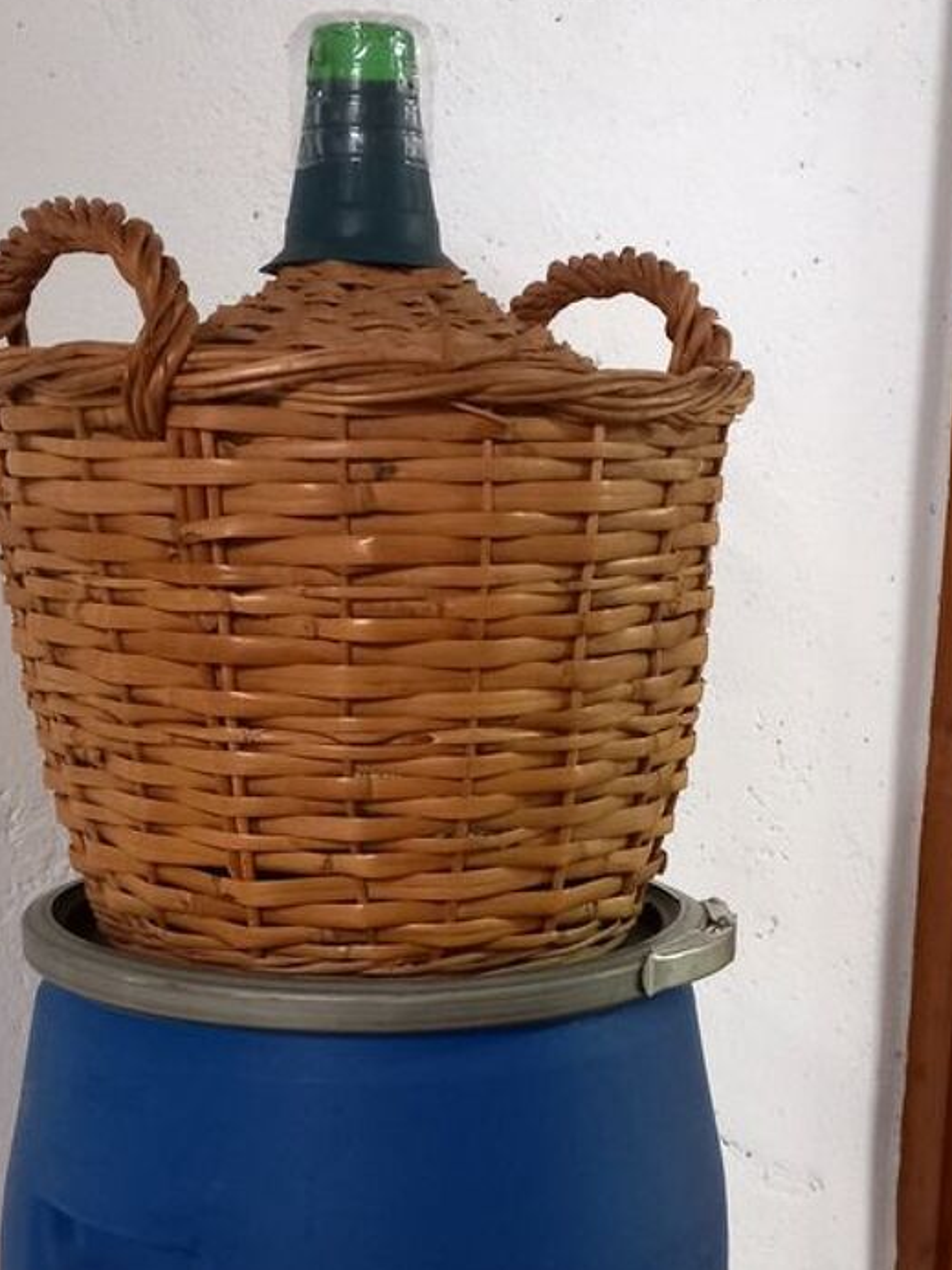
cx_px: 459
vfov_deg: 35.4
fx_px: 1907
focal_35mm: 52
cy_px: 1049
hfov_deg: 28.0
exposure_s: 1/20
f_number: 1.8
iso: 800
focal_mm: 4
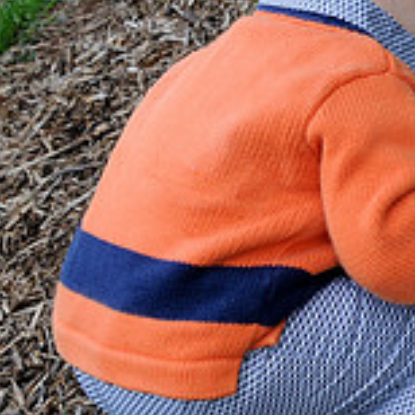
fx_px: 1560
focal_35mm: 115
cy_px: 104
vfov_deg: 15.1
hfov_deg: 14.5
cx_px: 542
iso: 200
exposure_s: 1/250
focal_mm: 24
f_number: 6.3
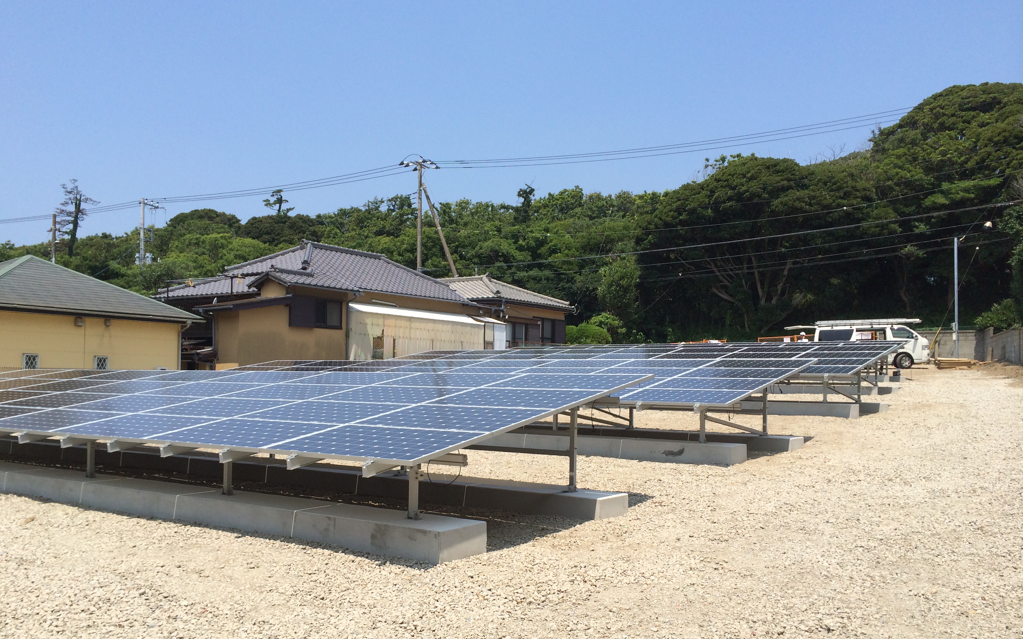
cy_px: 373
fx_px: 892
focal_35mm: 32
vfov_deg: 39.3
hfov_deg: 59.7
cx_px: 512
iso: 40
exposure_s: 1/2160
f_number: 2.2
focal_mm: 4.12
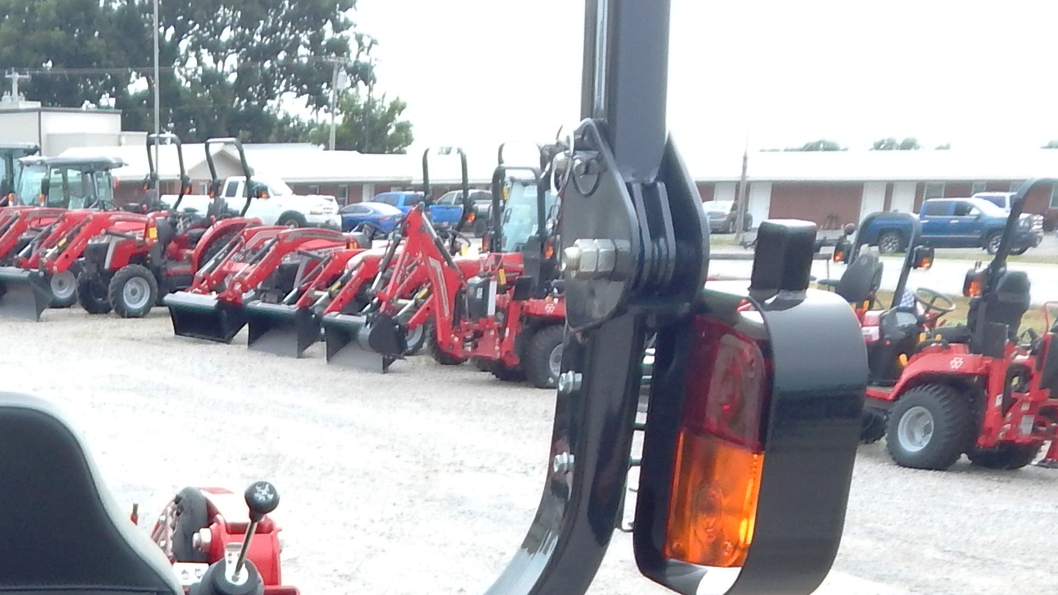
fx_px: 2048
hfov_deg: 27.4
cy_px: 1060
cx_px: 11
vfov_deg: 14.6
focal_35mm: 73
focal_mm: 4.5
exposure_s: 1/200
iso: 125
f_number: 3.1
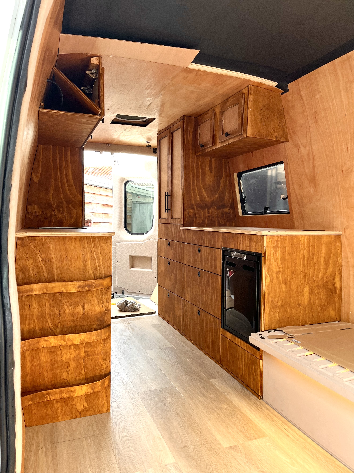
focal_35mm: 26
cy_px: 236
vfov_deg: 67.3
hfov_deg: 53.1
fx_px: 355
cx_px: 177
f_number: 1.6
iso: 80
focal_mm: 5.1
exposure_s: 1/122
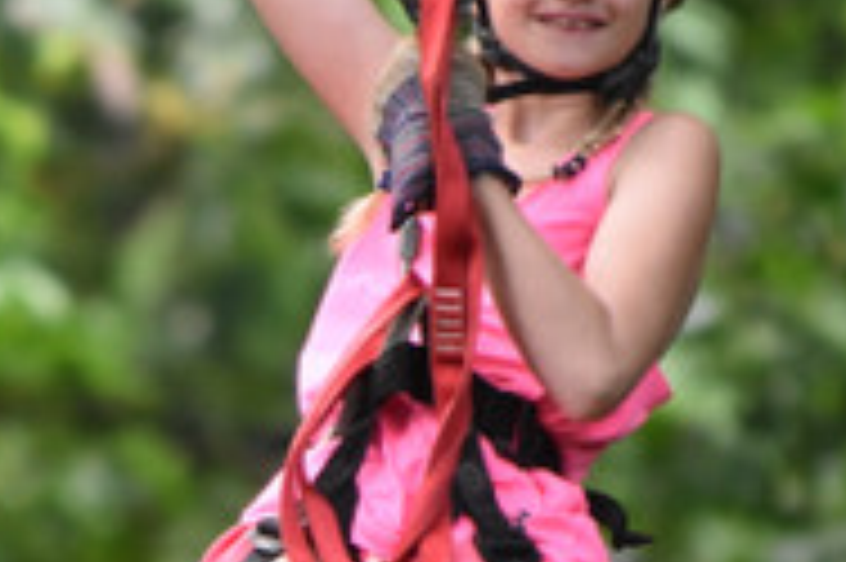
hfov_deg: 1.3
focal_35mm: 1560
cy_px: 497
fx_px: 36627
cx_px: 351
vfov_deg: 0.9
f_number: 5.6
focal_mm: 300
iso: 2500
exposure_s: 1/250
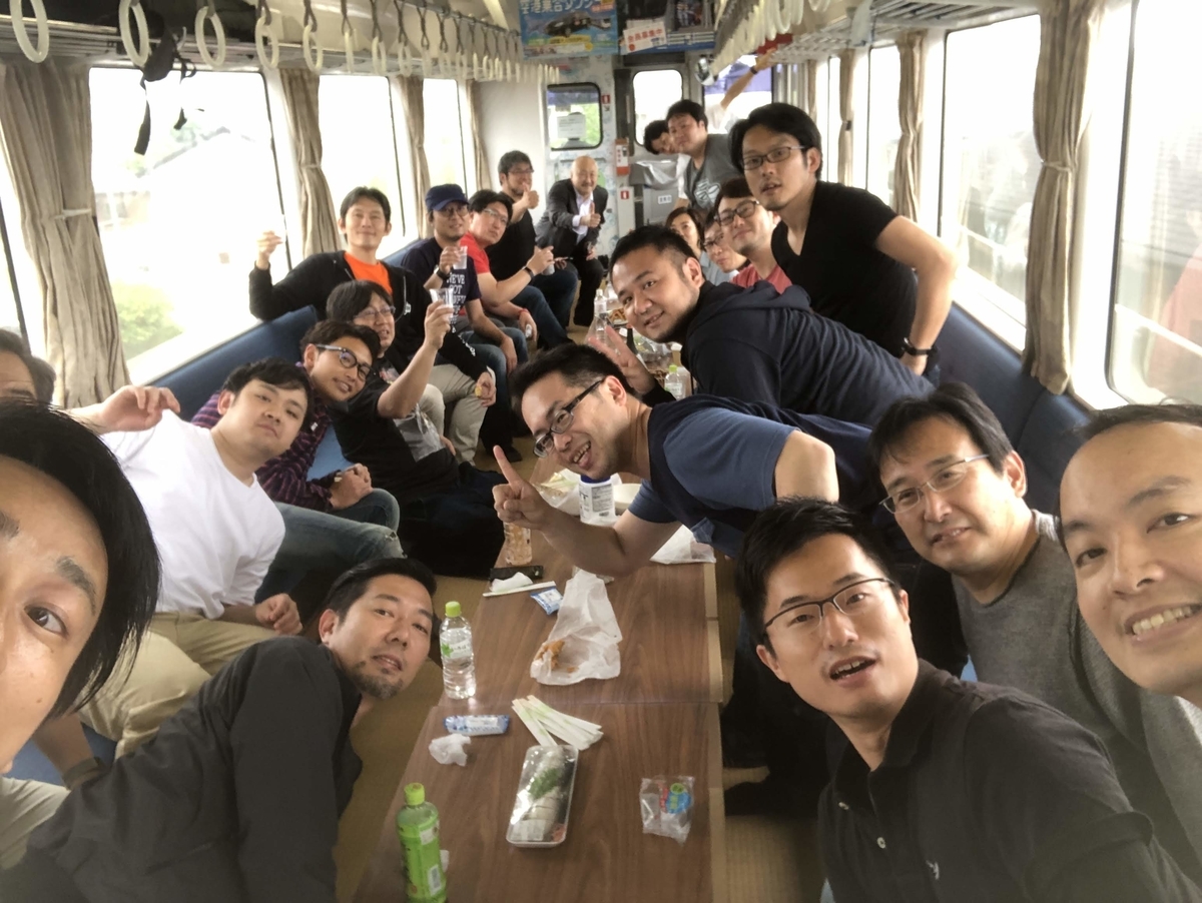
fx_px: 1112
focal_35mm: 32
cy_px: 452
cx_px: 601
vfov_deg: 44.2
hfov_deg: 56.8
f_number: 2.2
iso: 80
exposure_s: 1/120
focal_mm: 2.87
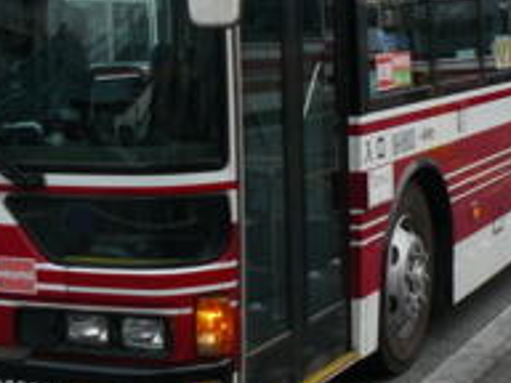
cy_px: 93
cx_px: 90
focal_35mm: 90
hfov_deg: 21.5
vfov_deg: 16.3
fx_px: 1329
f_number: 4
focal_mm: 6
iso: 100
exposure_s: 1/200
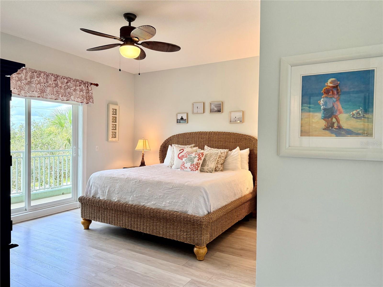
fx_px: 266
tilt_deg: -1.2
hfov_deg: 71.6
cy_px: 144
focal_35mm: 24
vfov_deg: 56.8
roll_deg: +0.0
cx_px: 192
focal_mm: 6.76
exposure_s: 1/120
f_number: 1.78
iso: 200
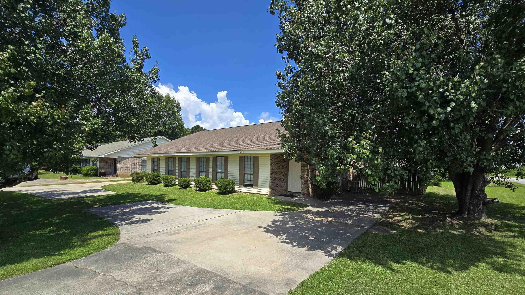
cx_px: 272
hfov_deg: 103.0
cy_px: 179
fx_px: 209
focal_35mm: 15
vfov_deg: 69.7
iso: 50
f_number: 2.2
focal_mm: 2.2
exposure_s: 1/2038
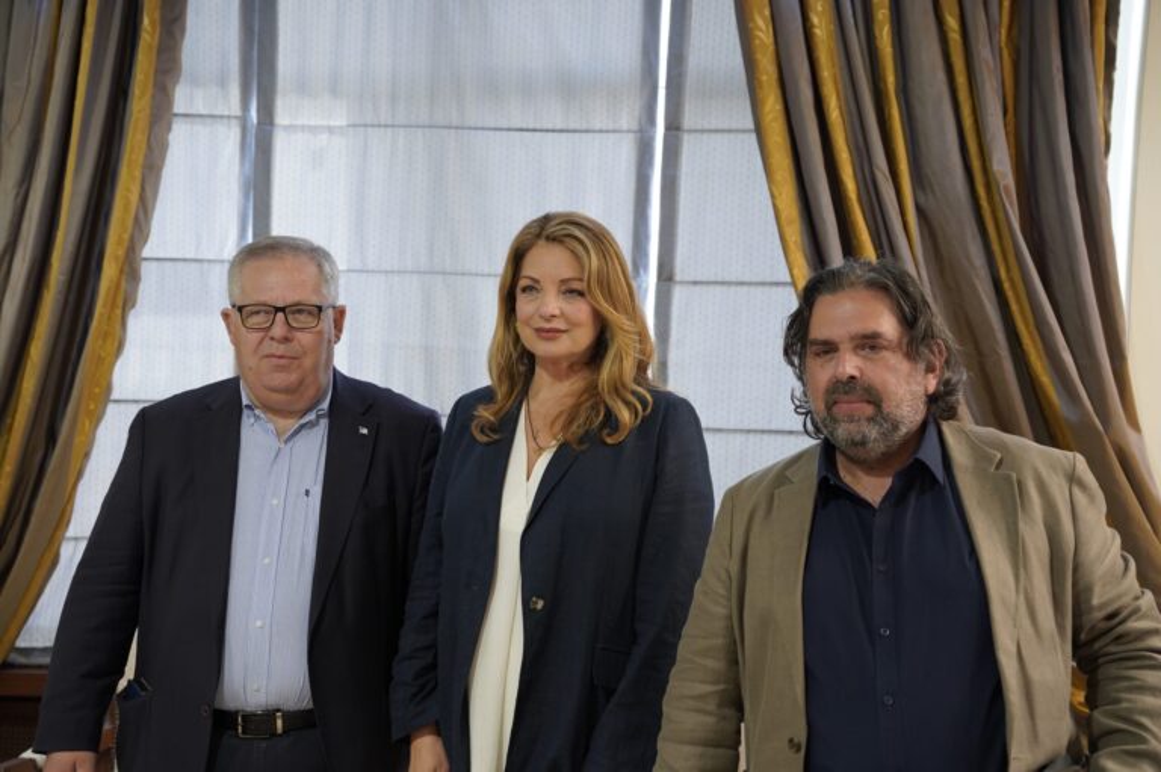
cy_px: 386
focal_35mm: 56
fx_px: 1795
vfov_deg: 24.3
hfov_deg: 35.8
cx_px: 580
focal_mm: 55.7
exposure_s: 1/160
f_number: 4
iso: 1600
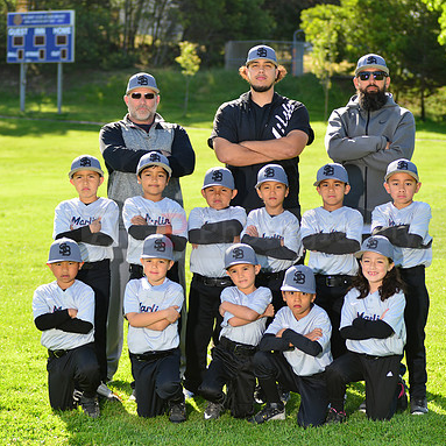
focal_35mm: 103
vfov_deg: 16.9
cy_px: 224
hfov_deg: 16.9
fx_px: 1501
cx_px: 277
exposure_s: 1/250
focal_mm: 80
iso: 100
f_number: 5
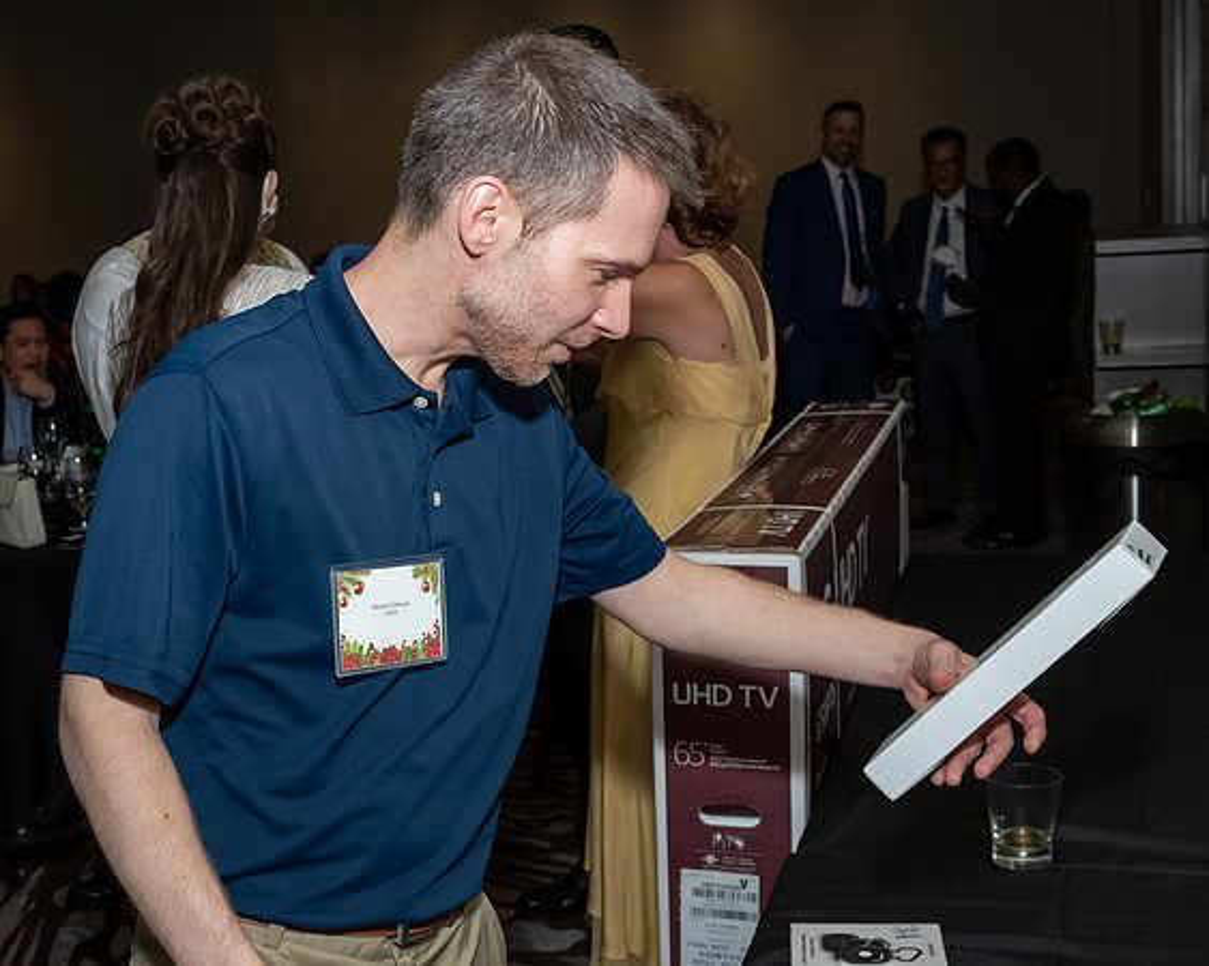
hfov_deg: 36.2
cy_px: 528
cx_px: 455
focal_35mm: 51
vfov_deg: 29.4
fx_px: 1841
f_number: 7.1
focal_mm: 23
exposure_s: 1/250
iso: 500
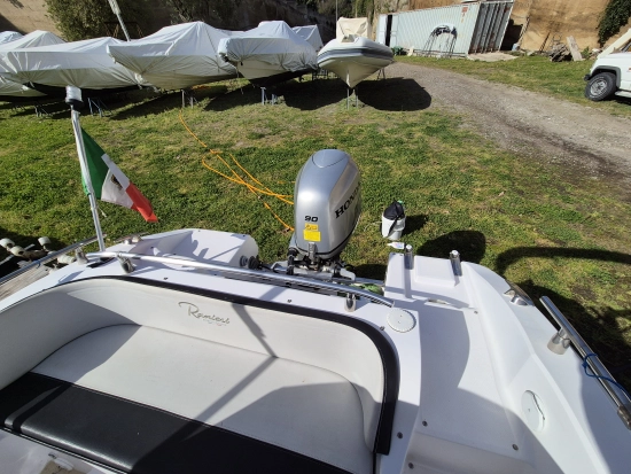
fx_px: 237
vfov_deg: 90.0
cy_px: 237
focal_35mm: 13
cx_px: 316
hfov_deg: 106.2
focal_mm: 2.2
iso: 50
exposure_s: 1/4160
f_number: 2.2
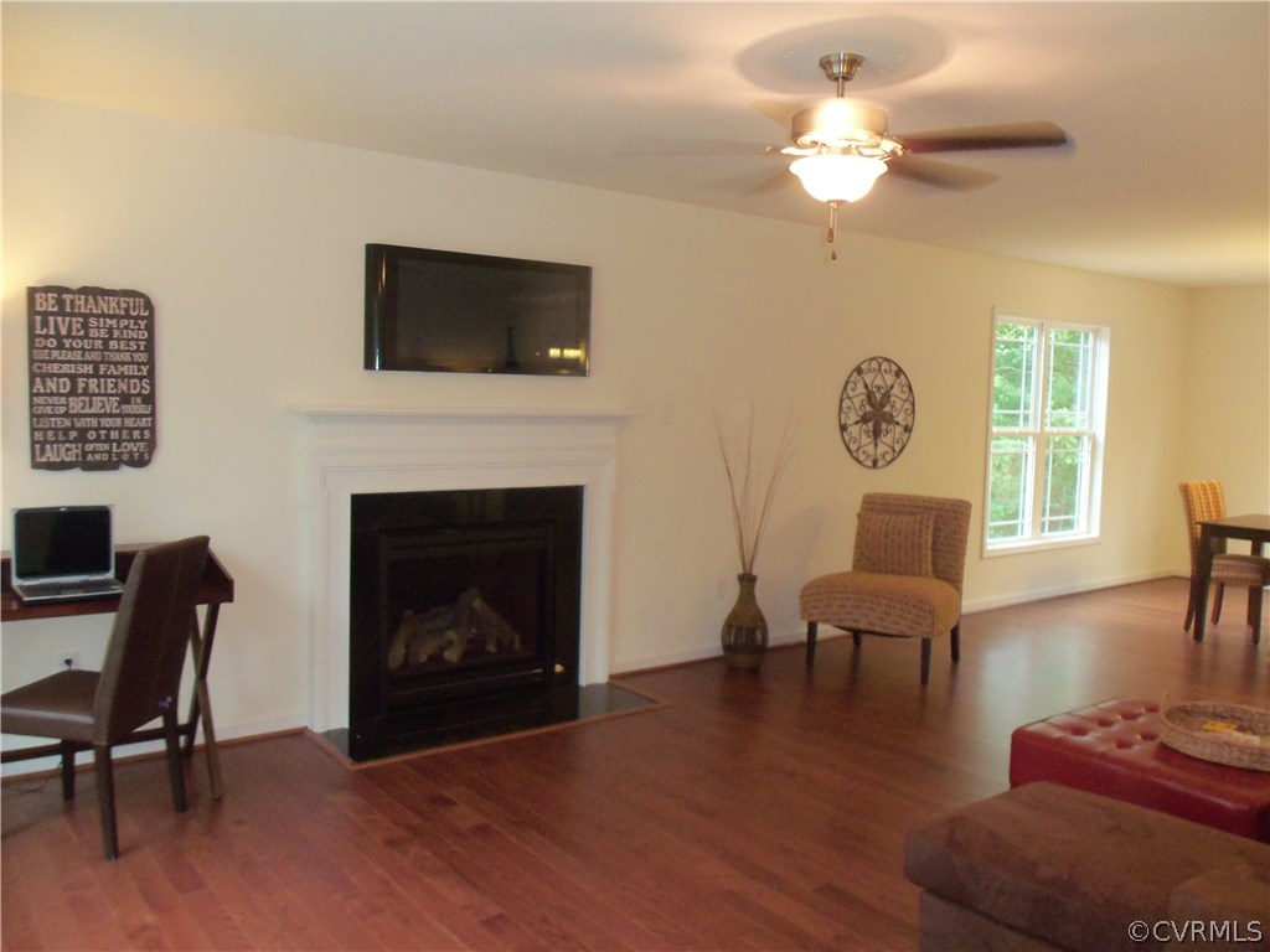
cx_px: 635
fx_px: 1064
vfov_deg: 48.2
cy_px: 476
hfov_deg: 61.7
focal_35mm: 29
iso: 200
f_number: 3.4
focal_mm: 5.2
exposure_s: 1/30
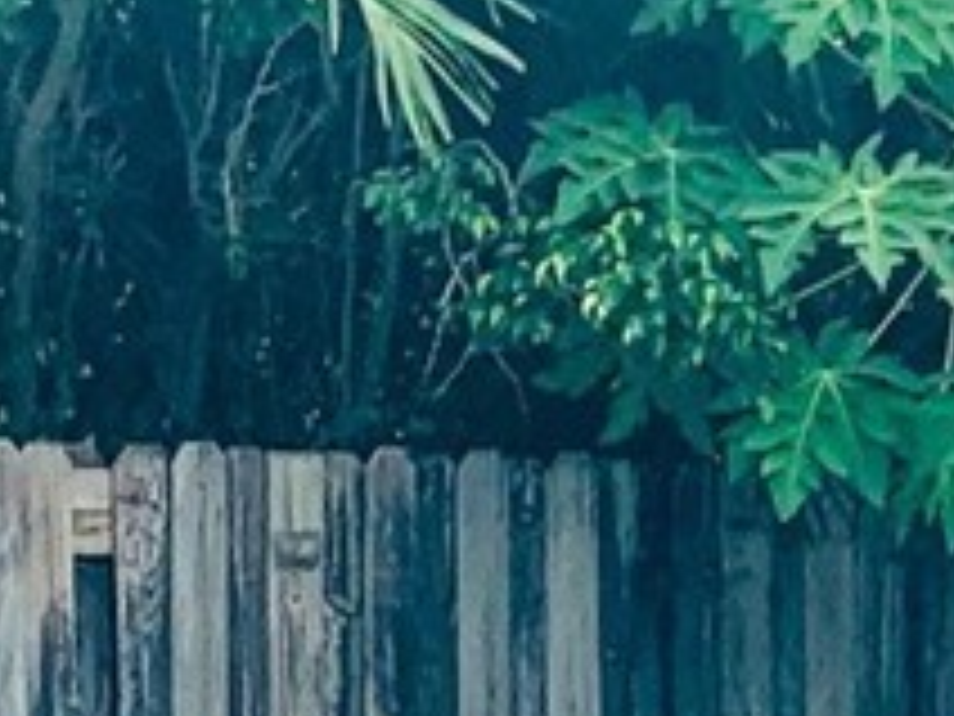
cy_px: 1252
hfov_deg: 10.1
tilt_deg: -5.9
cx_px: 765
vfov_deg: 7.4
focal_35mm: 196
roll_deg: -0.8
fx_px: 5402
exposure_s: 1/2075
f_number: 1.8
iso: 25
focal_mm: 4.25
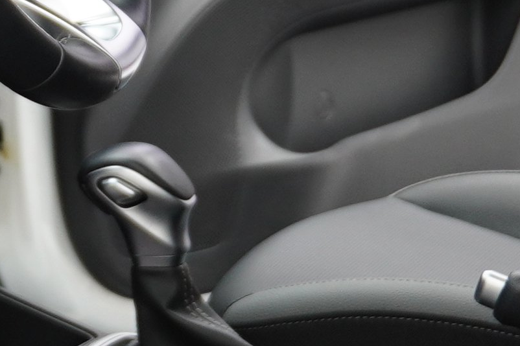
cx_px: -343
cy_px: -44
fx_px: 3566
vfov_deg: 5.5
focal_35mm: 247
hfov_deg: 8.1
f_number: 2.8
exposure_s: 1/40
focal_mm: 22
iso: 160
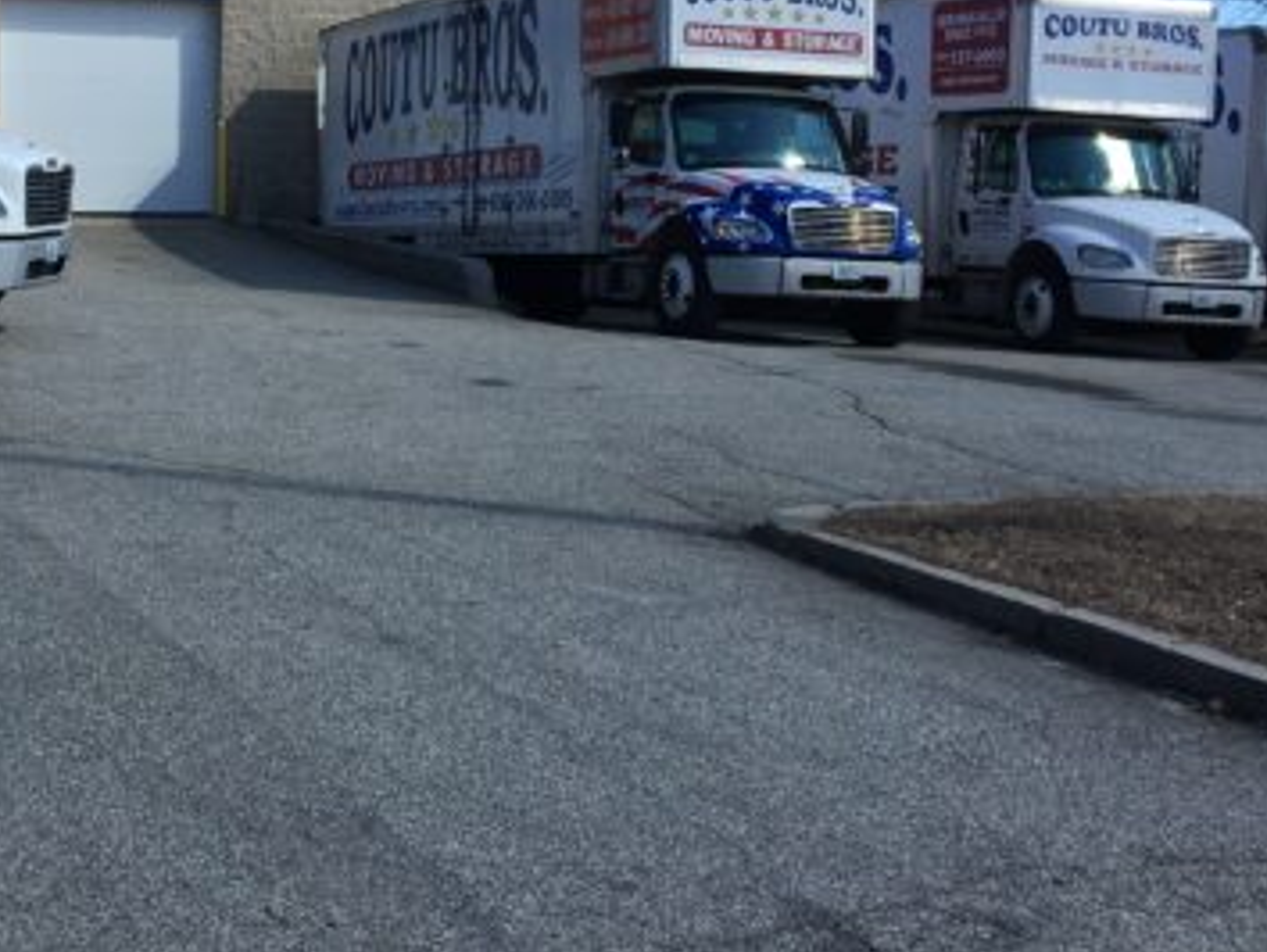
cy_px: 147
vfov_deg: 25.1
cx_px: 415
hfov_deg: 33.4
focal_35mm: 57
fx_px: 2088
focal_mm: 4.15
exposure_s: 1/999
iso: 25
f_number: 2.2
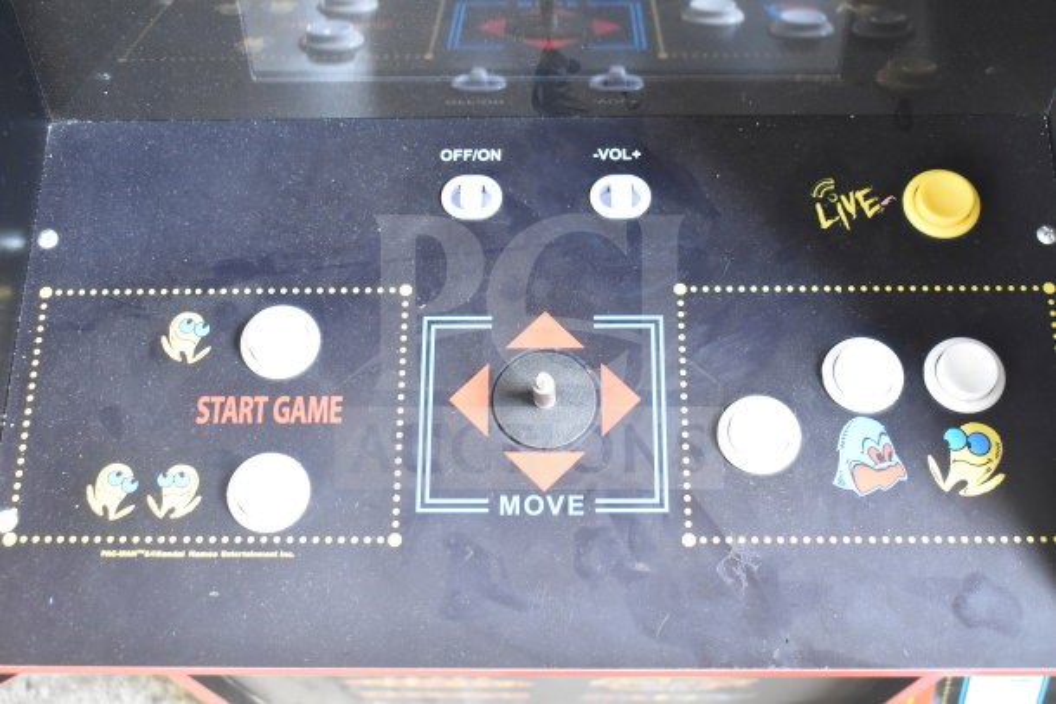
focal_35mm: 48
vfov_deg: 28.1
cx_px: 528
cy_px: 352
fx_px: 1408
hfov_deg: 41.1
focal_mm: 32
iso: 2200
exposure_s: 1/50
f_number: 4.5
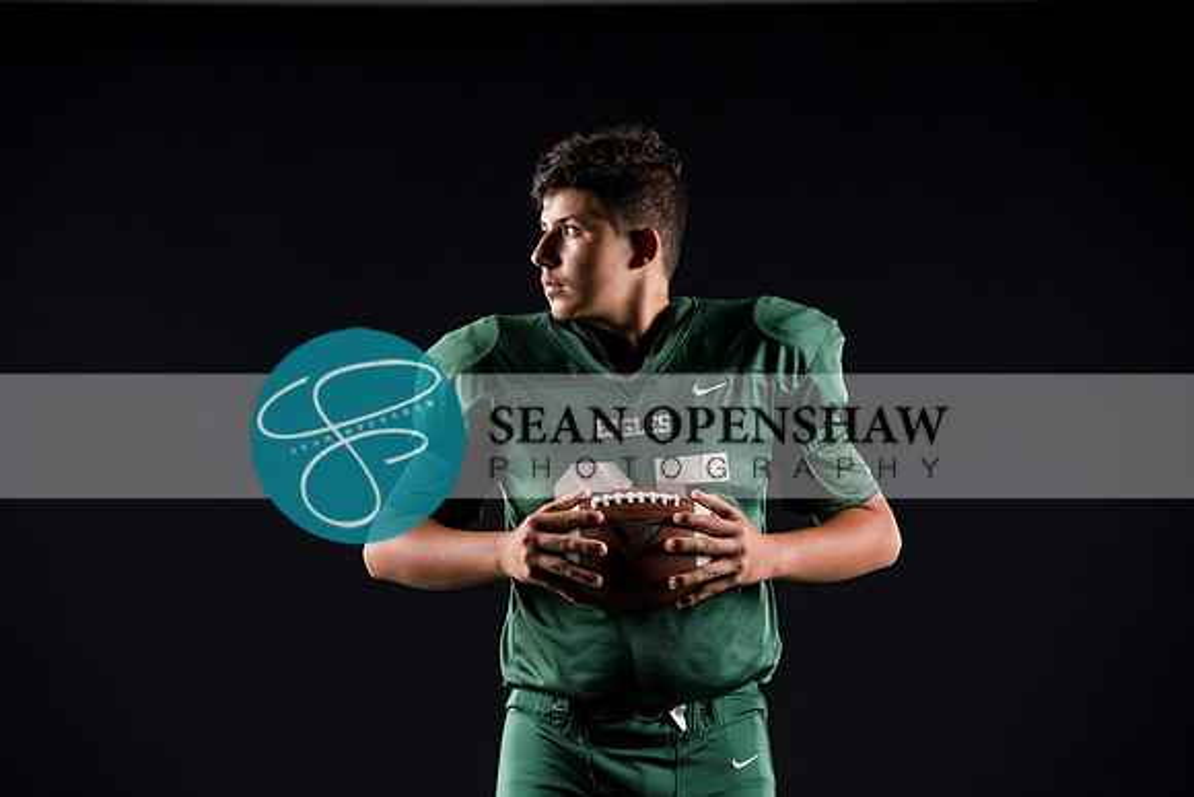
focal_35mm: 101
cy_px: 398
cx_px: 597
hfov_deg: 20.2
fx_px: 3350
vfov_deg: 13.6
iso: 200
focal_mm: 101
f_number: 4
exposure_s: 1/160
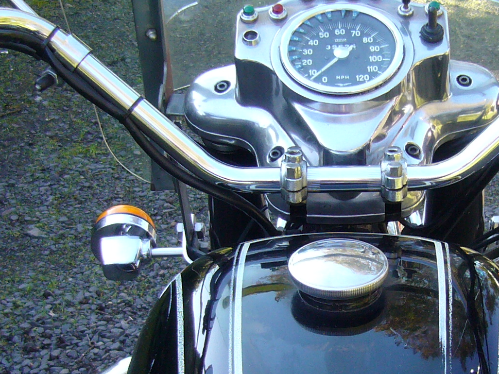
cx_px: 344
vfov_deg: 15.3
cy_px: 270
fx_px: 1384
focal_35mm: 96
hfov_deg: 20.4
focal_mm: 5.8
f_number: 2.8
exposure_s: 1/125
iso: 100
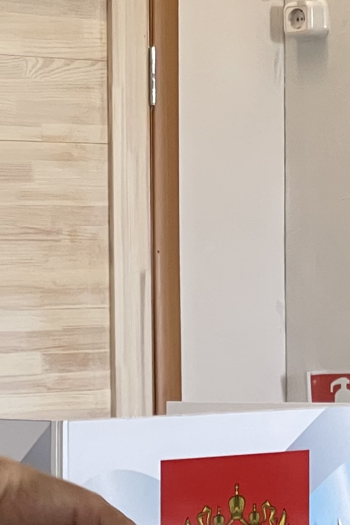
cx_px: -185
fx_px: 3384
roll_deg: +0.4
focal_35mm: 232
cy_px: 506
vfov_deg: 8.8
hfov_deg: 5.9
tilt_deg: -3.7
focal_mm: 7.5
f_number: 2.2
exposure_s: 1/86
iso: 200
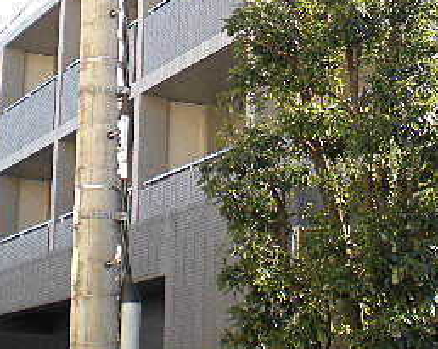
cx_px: 256
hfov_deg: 20.8
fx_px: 1192
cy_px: 69
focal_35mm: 92
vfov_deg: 16.6
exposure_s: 1/198
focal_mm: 6.3
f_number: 3.1
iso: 89
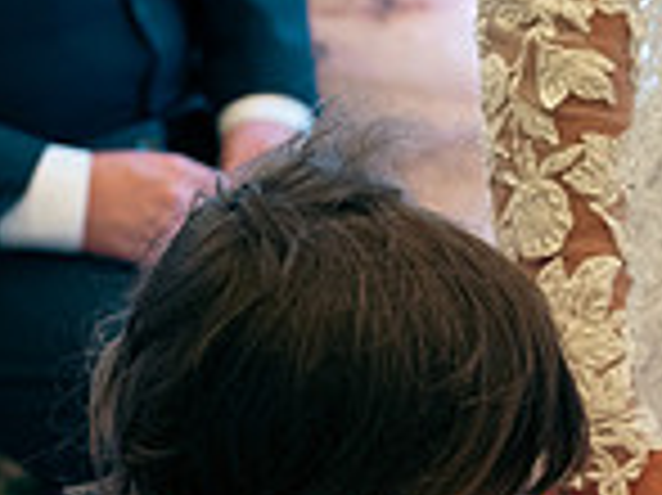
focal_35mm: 182
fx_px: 3478
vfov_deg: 8.1
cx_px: 464
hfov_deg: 10.9
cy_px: 533
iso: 250
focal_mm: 48
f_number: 3.5
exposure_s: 1/250
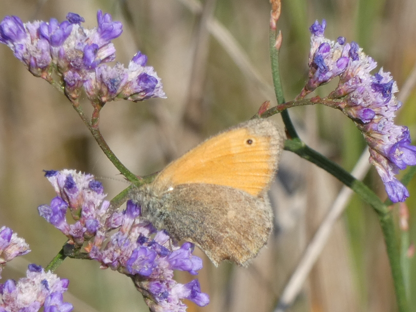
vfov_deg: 3.9
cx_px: 208
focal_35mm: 384
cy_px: 156
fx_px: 4615
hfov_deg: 5.2
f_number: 5.6
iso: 80
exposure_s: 1/160
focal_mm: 68.8
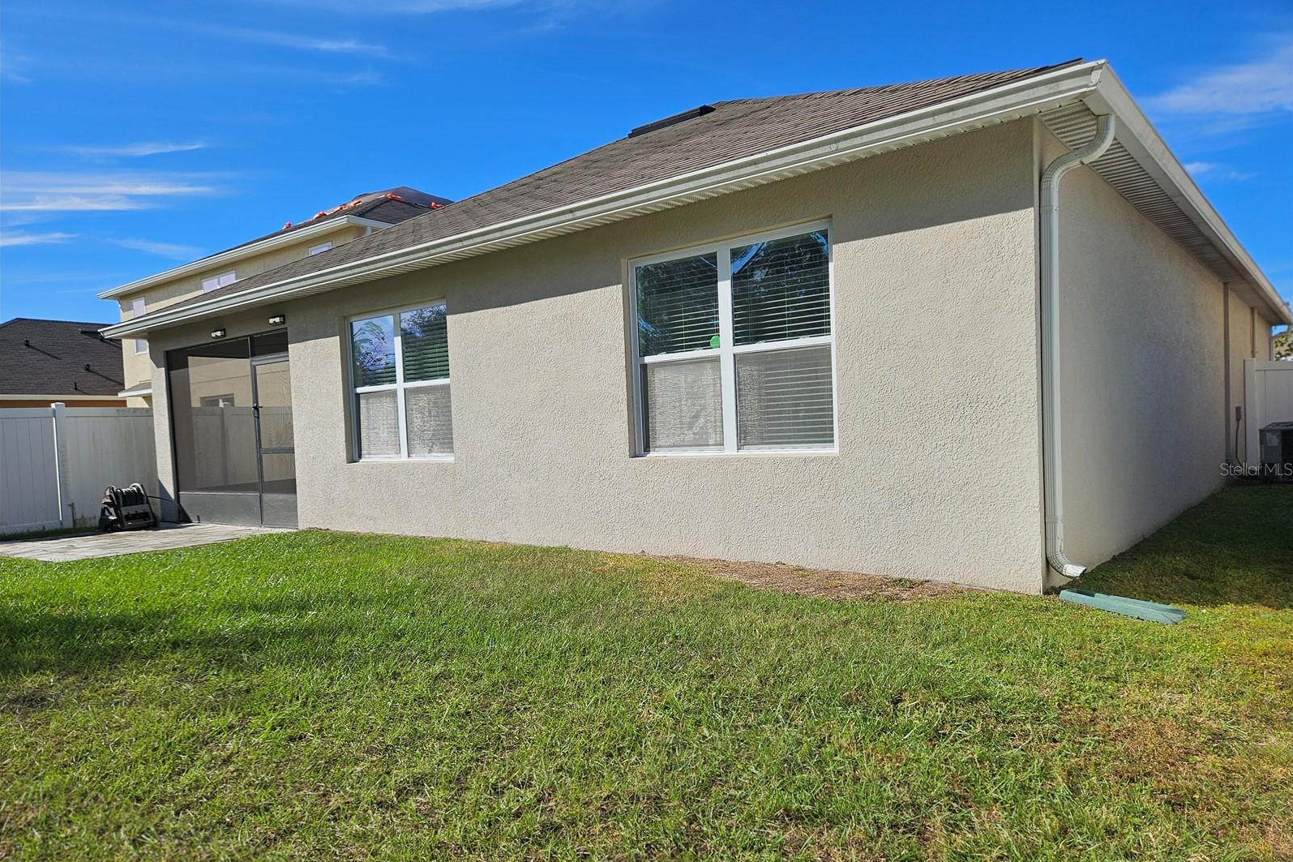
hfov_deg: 73.7
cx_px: 648
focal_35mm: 24
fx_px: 862
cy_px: 469
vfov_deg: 53.1
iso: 25
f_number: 1.8
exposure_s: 1/2657
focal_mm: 5.4
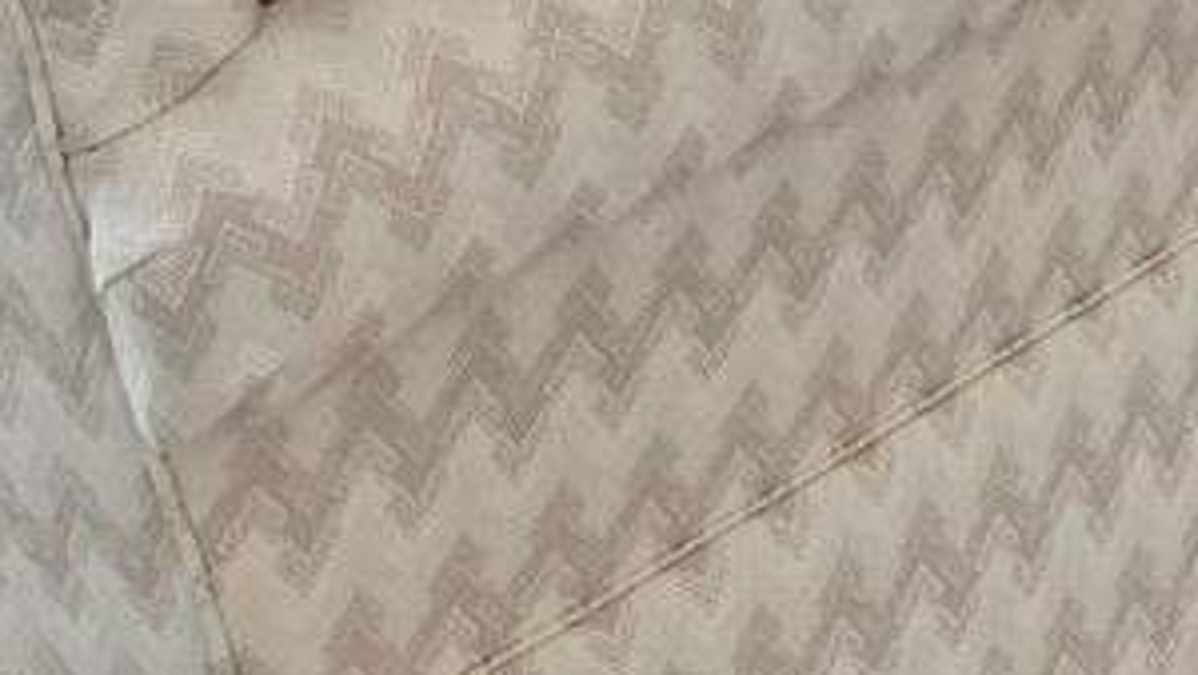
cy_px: -1560
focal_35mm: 100
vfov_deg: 9.0
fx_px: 3178
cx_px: 2743
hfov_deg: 14.9
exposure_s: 1/30
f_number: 9
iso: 640
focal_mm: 14
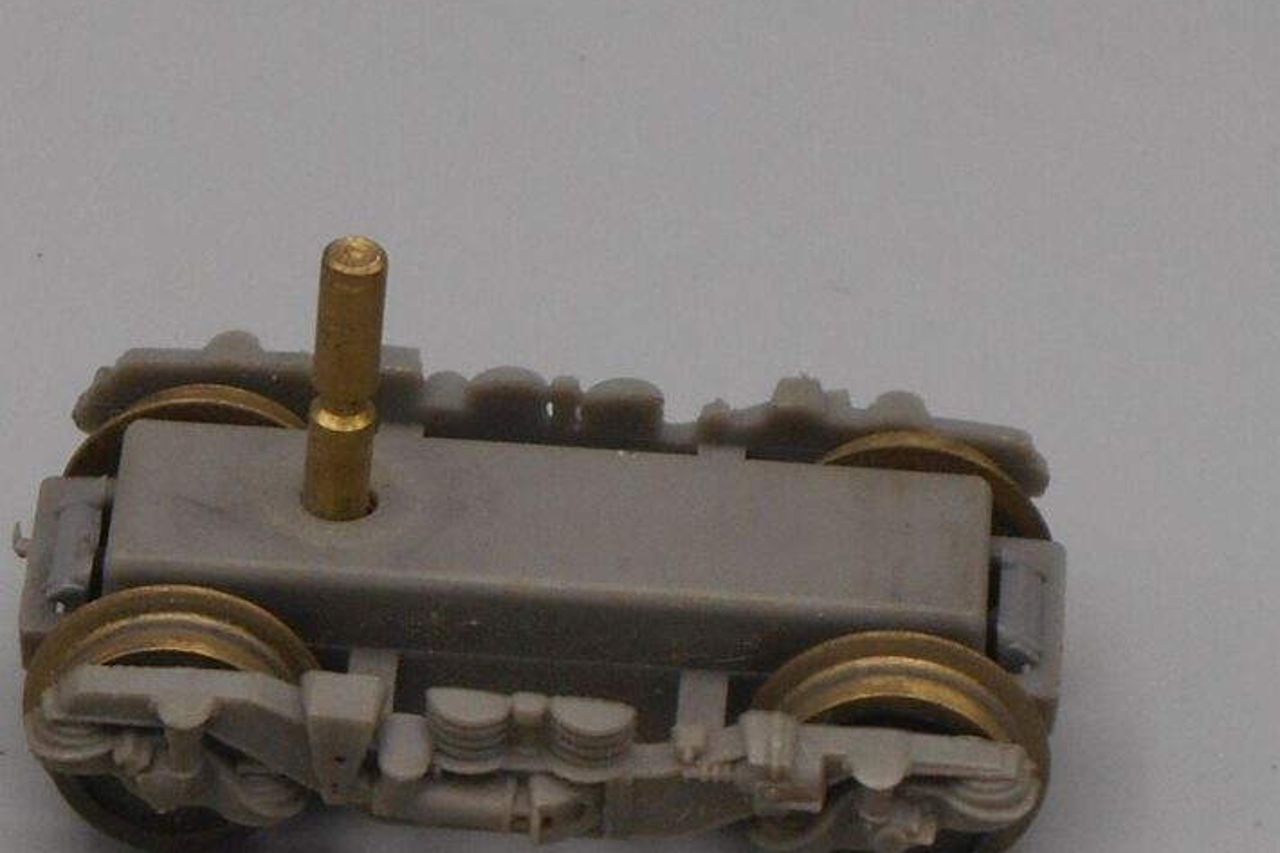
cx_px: 548
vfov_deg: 9.9
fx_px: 4905
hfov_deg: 14.9
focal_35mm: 138
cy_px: 610
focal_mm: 16.4
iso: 80
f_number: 4.9
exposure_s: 1/80
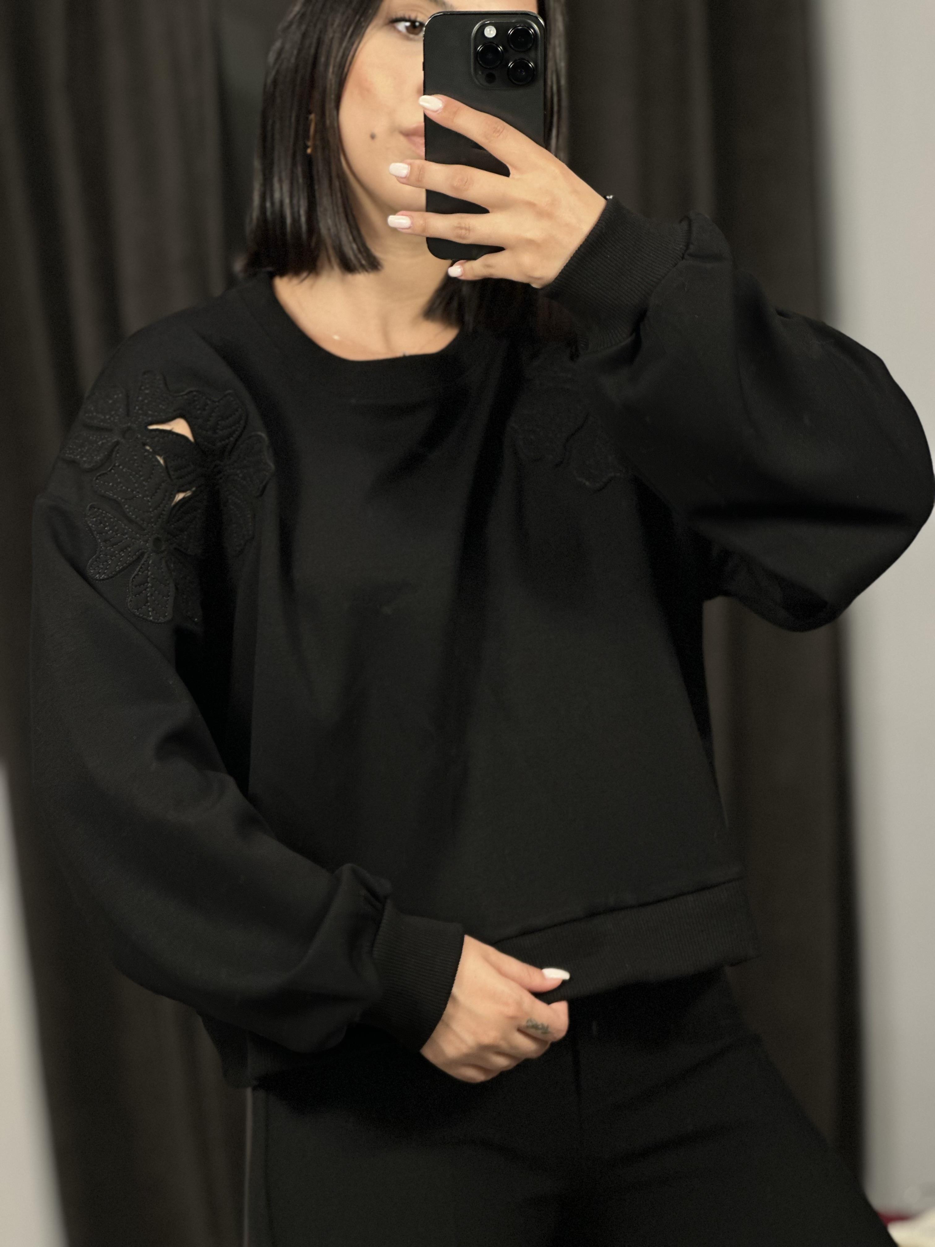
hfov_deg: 19.1
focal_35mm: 77
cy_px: 624
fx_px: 2773
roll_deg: +4.8
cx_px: 468
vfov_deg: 25.3
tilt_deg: -22.8
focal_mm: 9
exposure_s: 1/33
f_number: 2.8
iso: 250
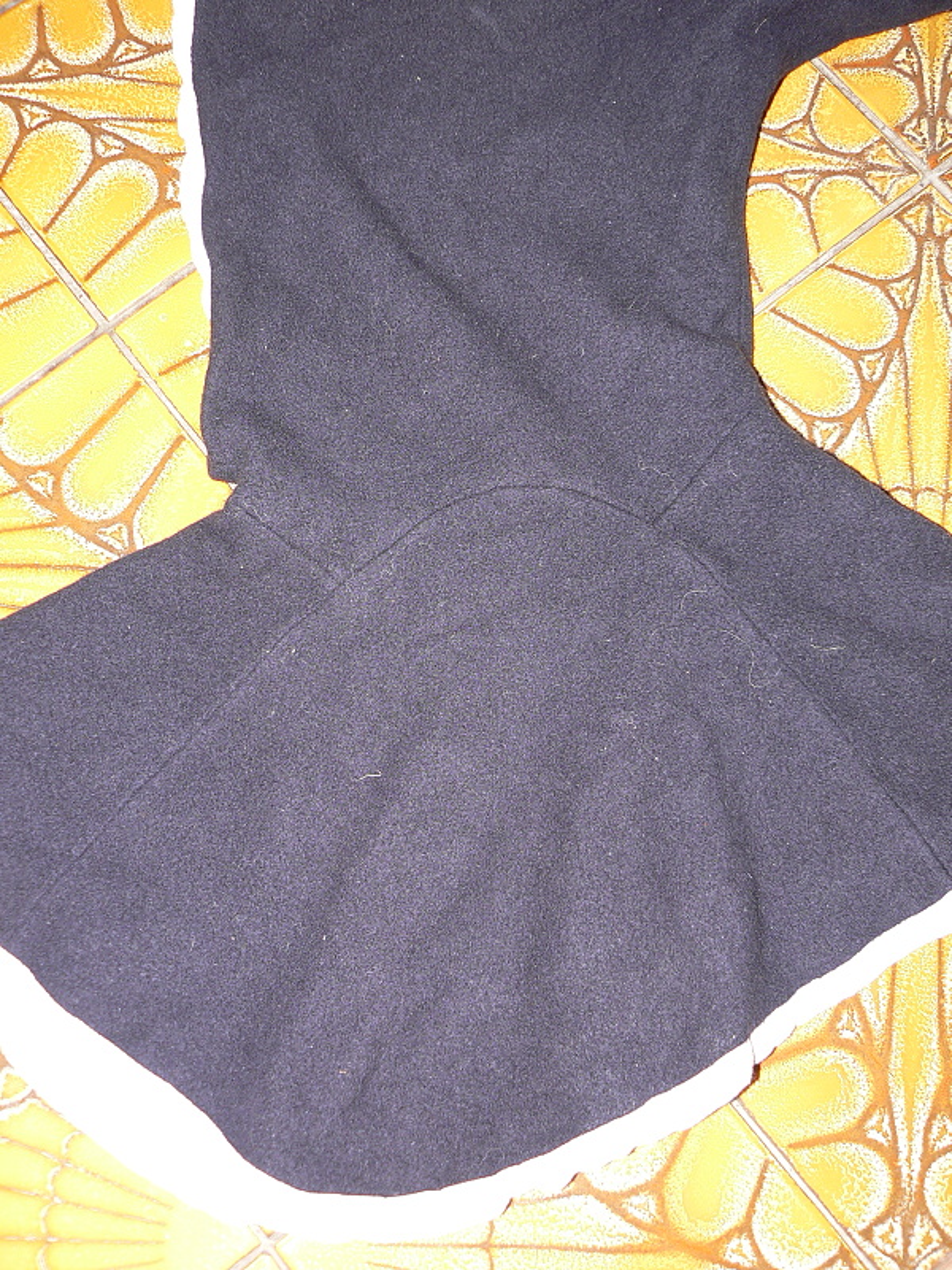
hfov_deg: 39.7
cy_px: 635
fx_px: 1320
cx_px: 476
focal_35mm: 36
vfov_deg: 51.4
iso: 80
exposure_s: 1/30
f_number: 2.8
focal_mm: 6
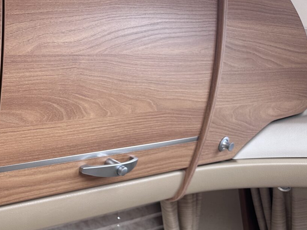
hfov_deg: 27.8
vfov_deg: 24.4
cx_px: -72
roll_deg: -1.1
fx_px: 532
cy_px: 135
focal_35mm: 60
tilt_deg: -5.7
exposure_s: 1/287
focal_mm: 6.86
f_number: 1.78
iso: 80
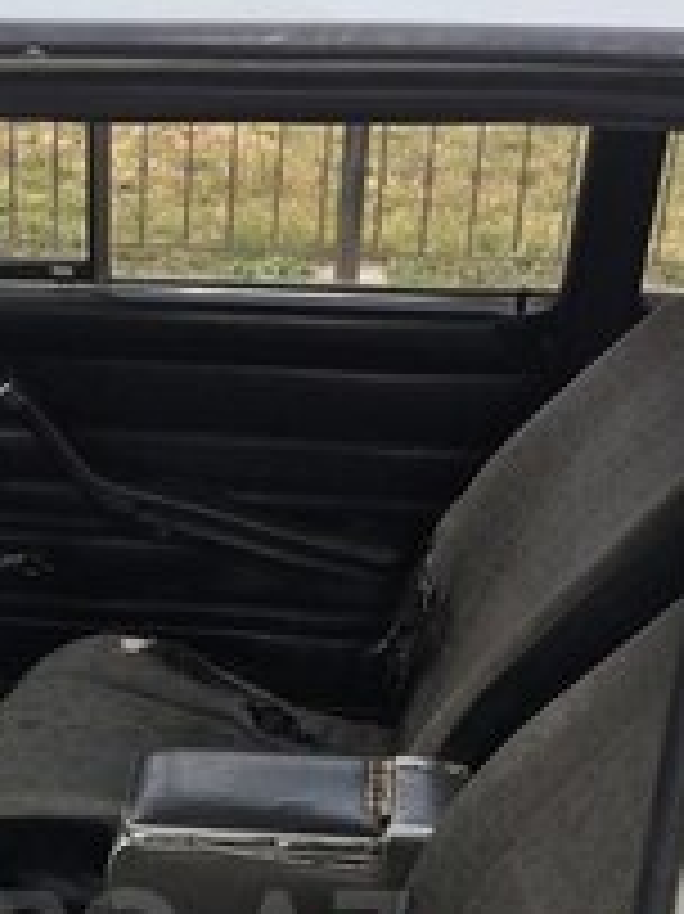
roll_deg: +0.9
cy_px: 941
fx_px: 1873
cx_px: 63
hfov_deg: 20.3
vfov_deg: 25.8
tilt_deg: -34.9
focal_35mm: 71
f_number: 2.2
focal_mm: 4.15
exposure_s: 1/270
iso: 25
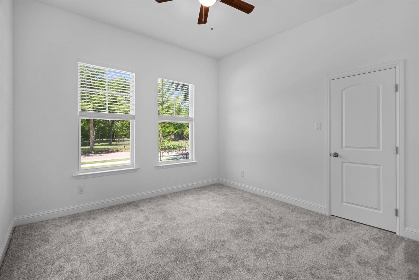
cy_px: 140
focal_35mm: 16
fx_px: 186
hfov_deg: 96.7
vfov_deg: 73.7
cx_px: 210
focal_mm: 16
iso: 800
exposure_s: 1/5
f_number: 7.1
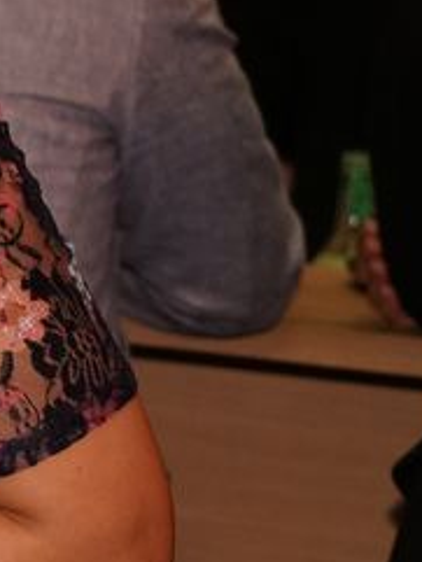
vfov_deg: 11.4
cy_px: 56
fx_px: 2793
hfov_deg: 7.5
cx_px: -877
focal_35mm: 172
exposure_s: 1/25
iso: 2500
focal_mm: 36
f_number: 4
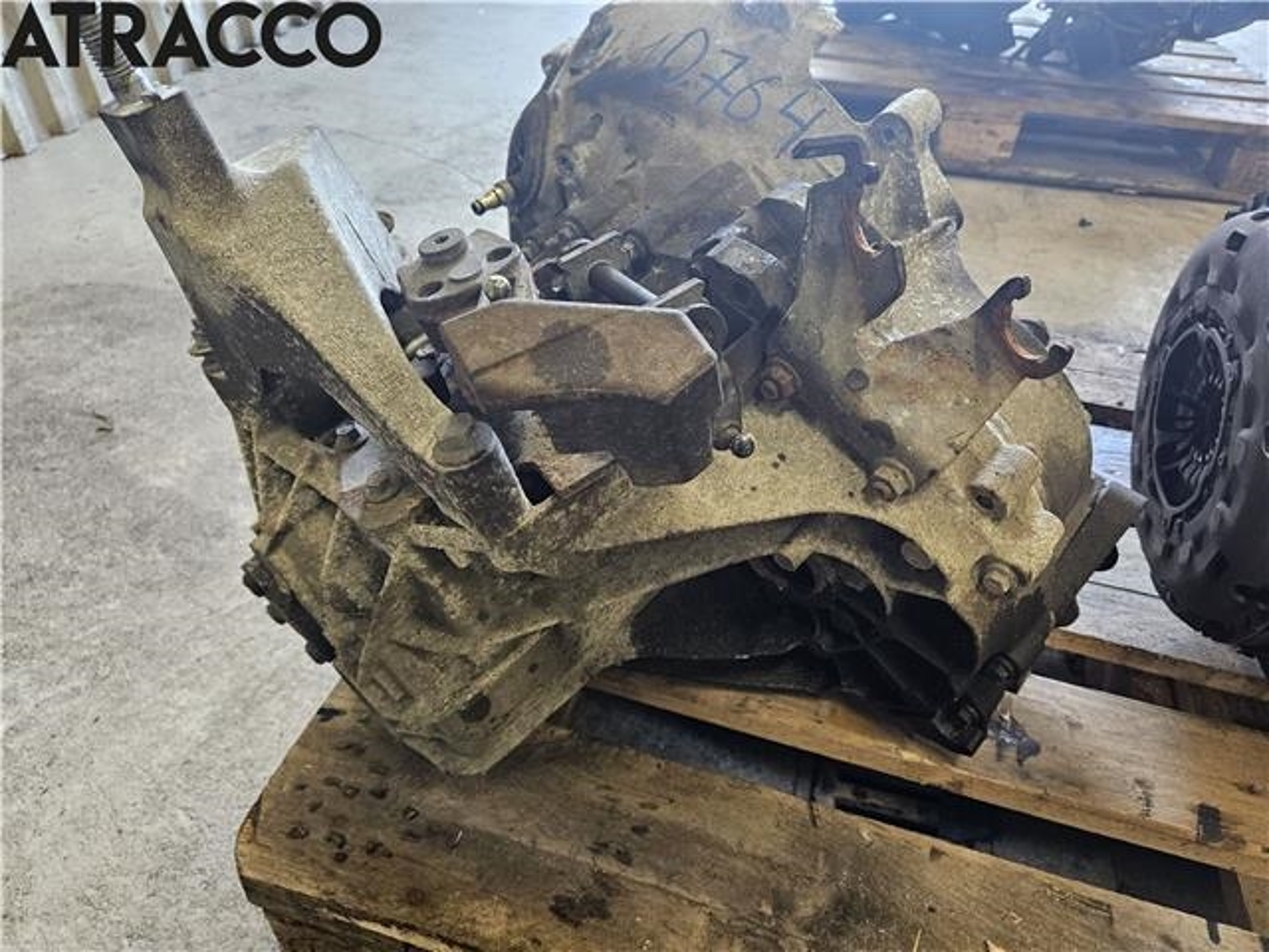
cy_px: 476
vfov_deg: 58.9
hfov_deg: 73.9
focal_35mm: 23
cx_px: 634
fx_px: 843
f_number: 1.8
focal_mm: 5.4
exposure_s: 1/100
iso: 400
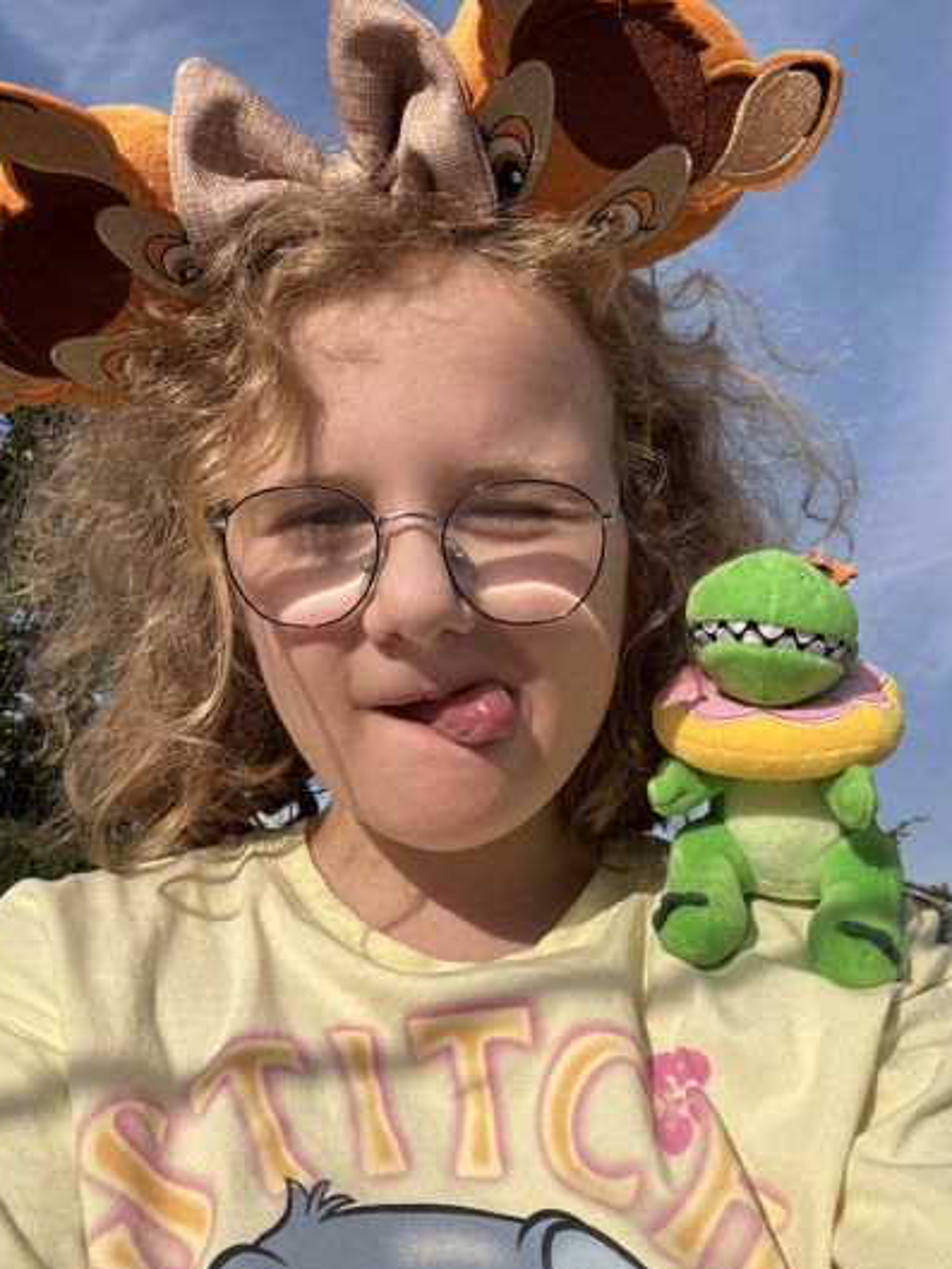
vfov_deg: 53.9
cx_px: 439
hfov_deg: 41.8
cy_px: 643
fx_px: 1246
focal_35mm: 34
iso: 25
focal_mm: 2.69
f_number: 1.9
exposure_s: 1/1316
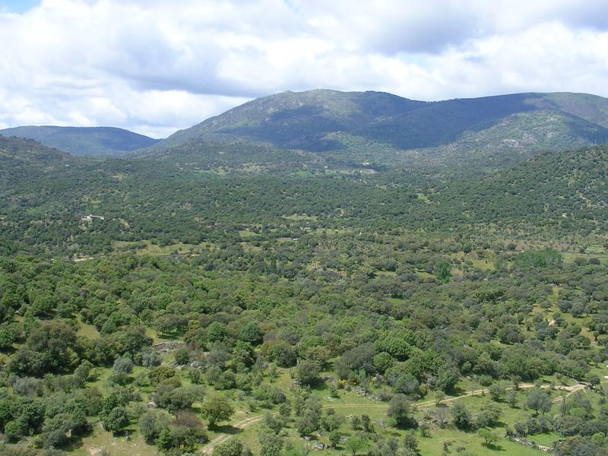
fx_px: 861
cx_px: 304
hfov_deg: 38.9
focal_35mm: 49
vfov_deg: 29.7
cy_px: 228
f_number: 6.2
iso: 50
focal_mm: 7.5
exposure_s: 1/185
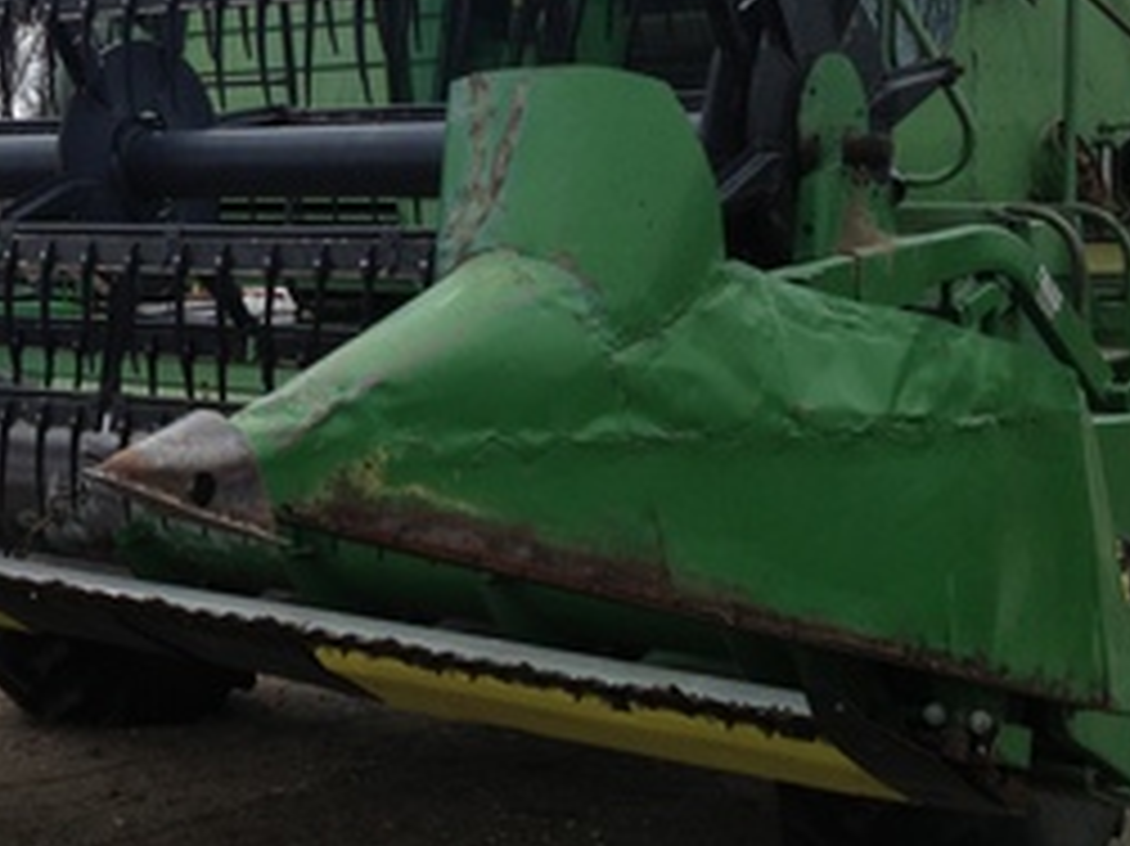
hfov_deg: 24.3
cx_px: -41
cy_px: 297
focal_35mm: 76
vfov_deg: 19.3
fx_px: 2480
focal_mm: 4.28
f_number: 2.4
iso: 50
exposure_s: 1/935
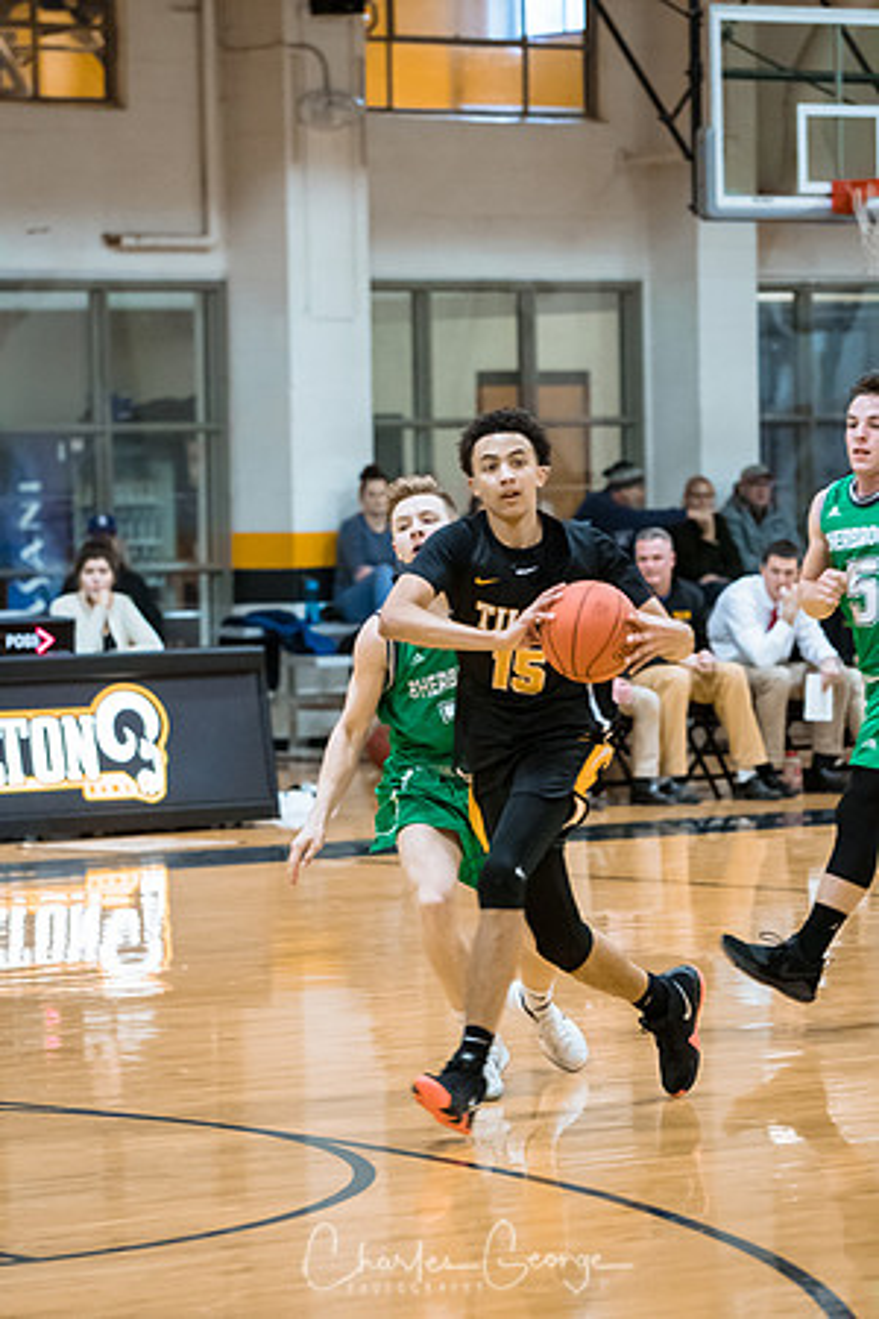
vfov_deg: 12.5
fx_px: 6043
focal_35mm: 165
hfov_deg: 8.3
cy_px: 660
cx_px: 440
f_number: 2.8
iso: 3200
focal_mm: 110
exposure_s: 1/400
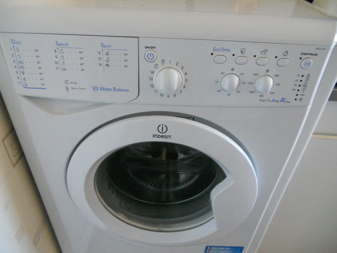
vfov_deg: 51.4
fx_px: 263
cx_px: 168
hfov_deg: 65.3
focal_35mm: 27
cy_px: 126
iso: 400
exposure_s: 1/30
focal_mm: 4.9
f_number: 3.2
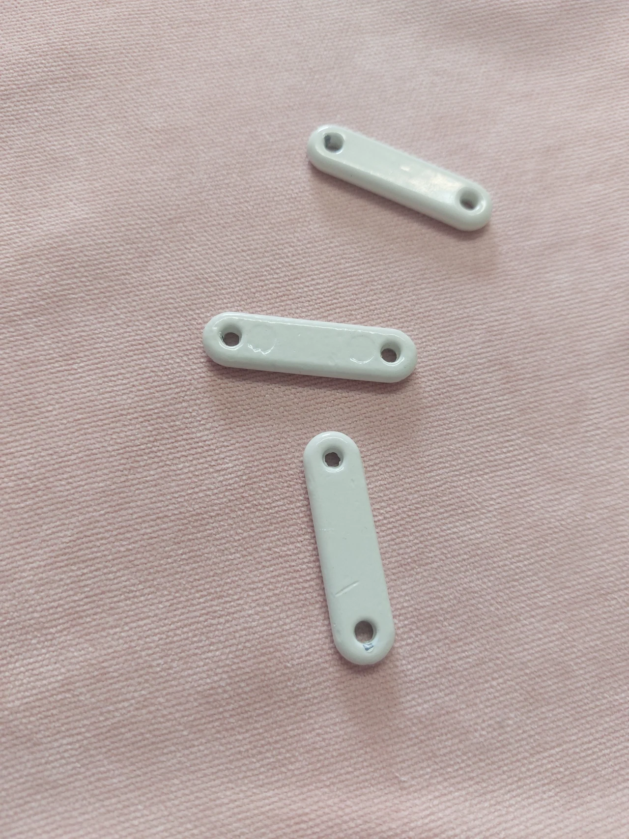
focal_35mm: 25
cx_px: 314
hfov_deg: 54.9
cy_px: 420
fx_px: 606
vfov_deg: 69.4
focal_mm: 5.23
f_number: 1.8
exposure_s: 1/100
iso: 125
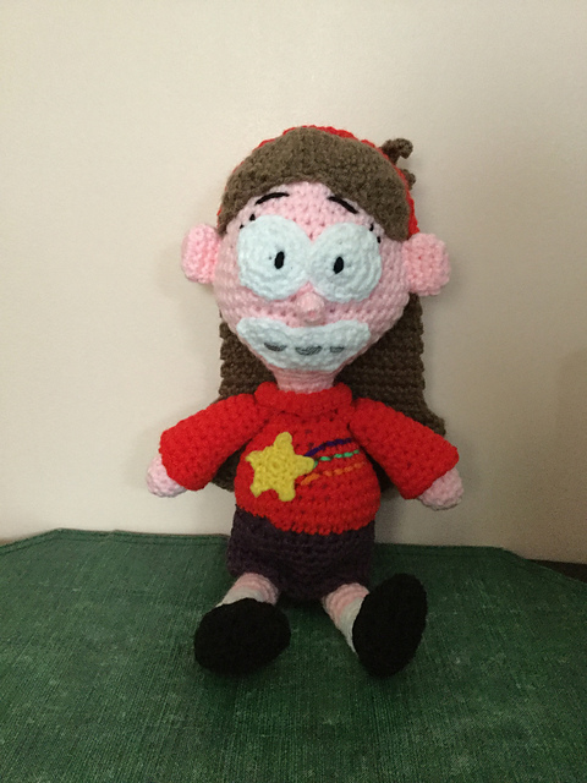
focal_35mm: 31
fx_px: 701
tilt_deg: -15.2
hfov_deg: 45.4
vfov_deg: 58.4
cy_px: 392
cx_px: 294
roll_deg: -0.7
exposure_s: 1/15
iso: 640
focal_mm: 3.3
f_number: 2.4
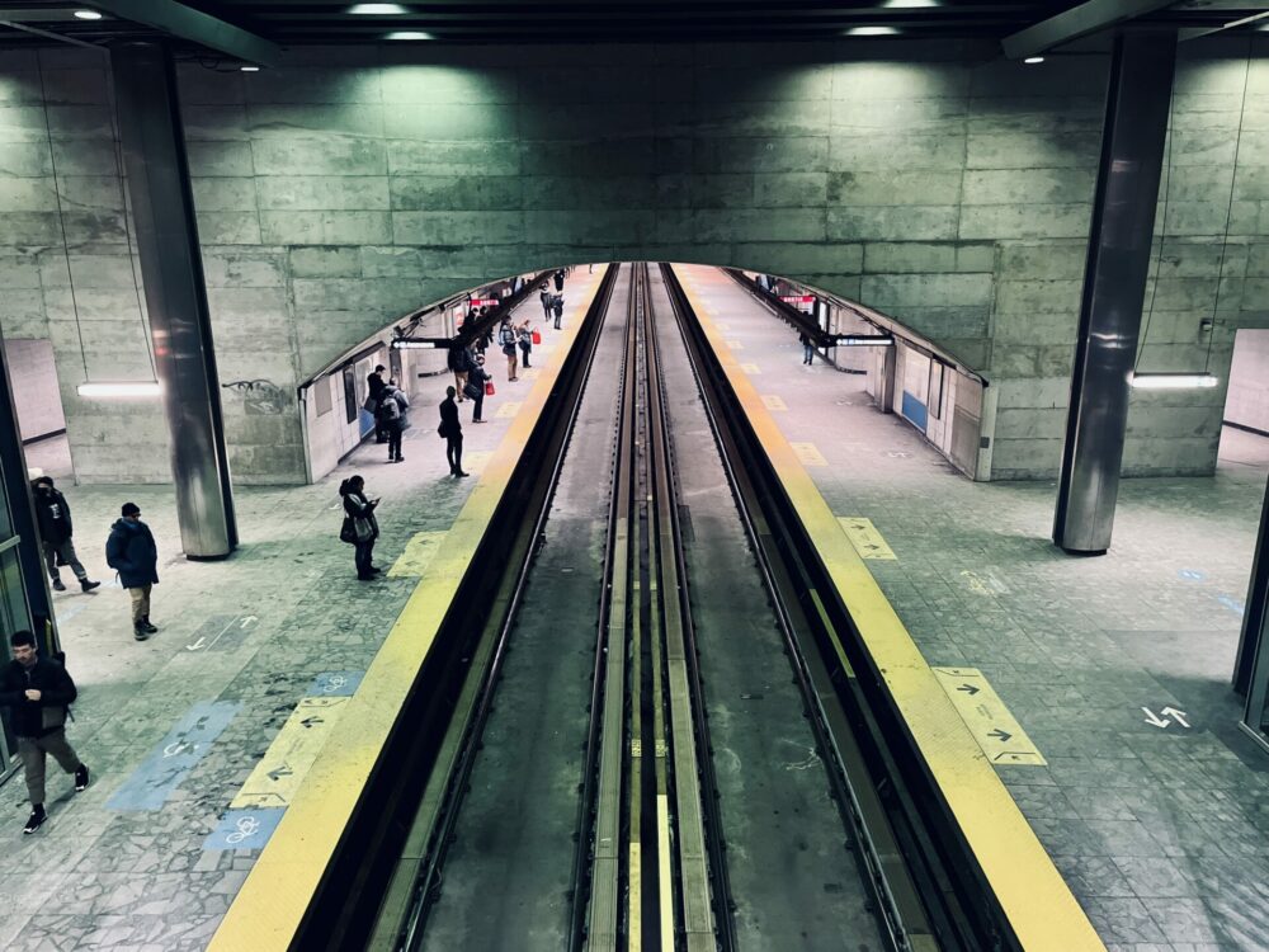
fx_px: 953
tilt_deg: -16.0
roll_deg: +1.4
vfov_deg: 53.1
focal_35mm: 26
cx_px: 634
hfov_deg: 67.3
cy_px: 476
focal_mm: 5.1
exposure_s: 1/40
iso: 640
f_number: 1.6
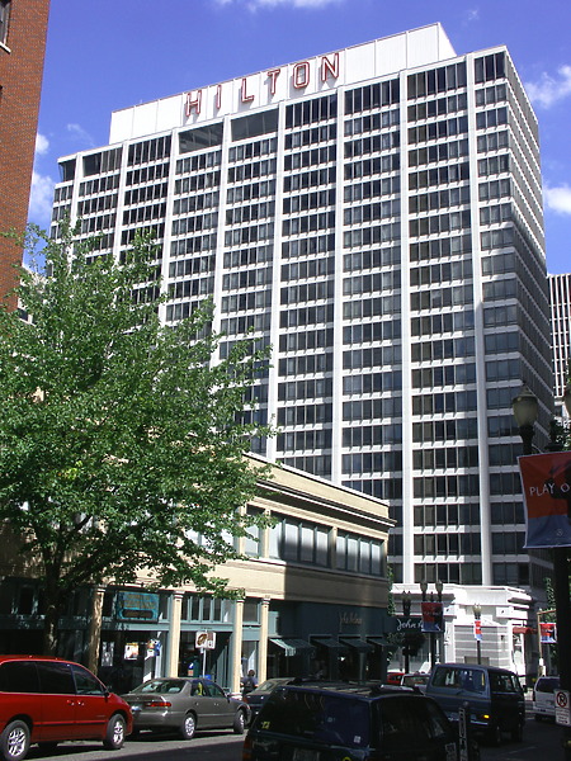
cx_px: 286
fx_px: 902
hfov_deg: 35.1
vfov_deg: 45.8
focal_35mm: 41
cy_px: 380
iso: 100
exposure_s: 1/320
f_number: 8
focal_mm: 10.64
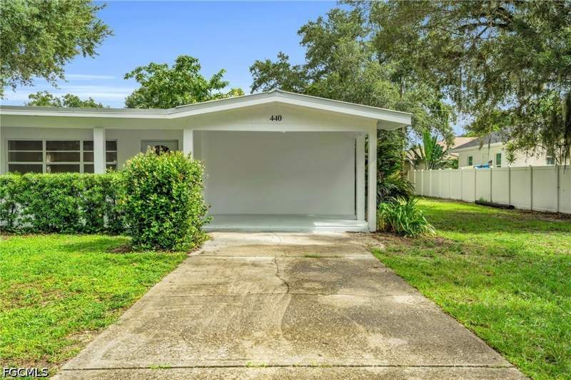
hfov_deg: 58.8
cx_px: 286
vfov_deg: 41.0
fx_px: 507
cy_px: 190
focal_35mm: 32
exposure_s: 1/400
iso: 200
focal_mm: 32
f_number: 8
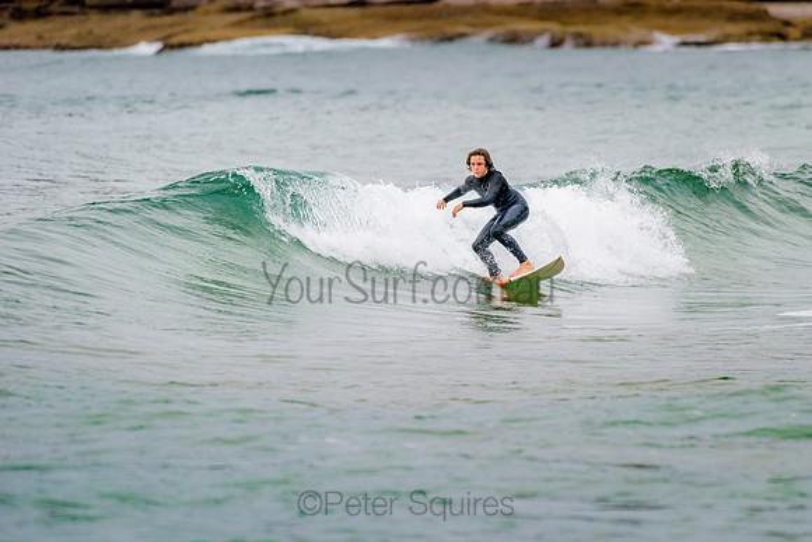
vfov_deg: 2.2
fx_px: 13828
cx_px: 498
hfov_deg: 3.4
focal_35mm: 613
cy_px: 219
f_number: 5.6
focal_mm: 500
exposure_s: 1/800
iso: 720
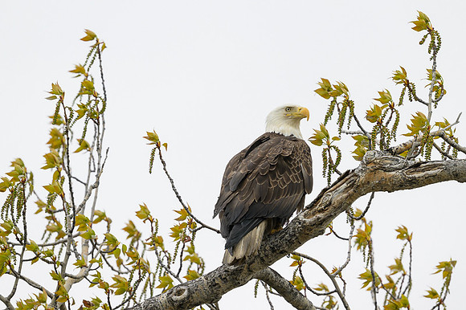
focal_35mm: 546
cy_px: 119
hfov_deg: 3.8
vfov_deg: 2.5
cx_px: 275
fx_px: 7063
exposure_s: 1/2500
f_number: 4
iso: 800
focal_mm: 400
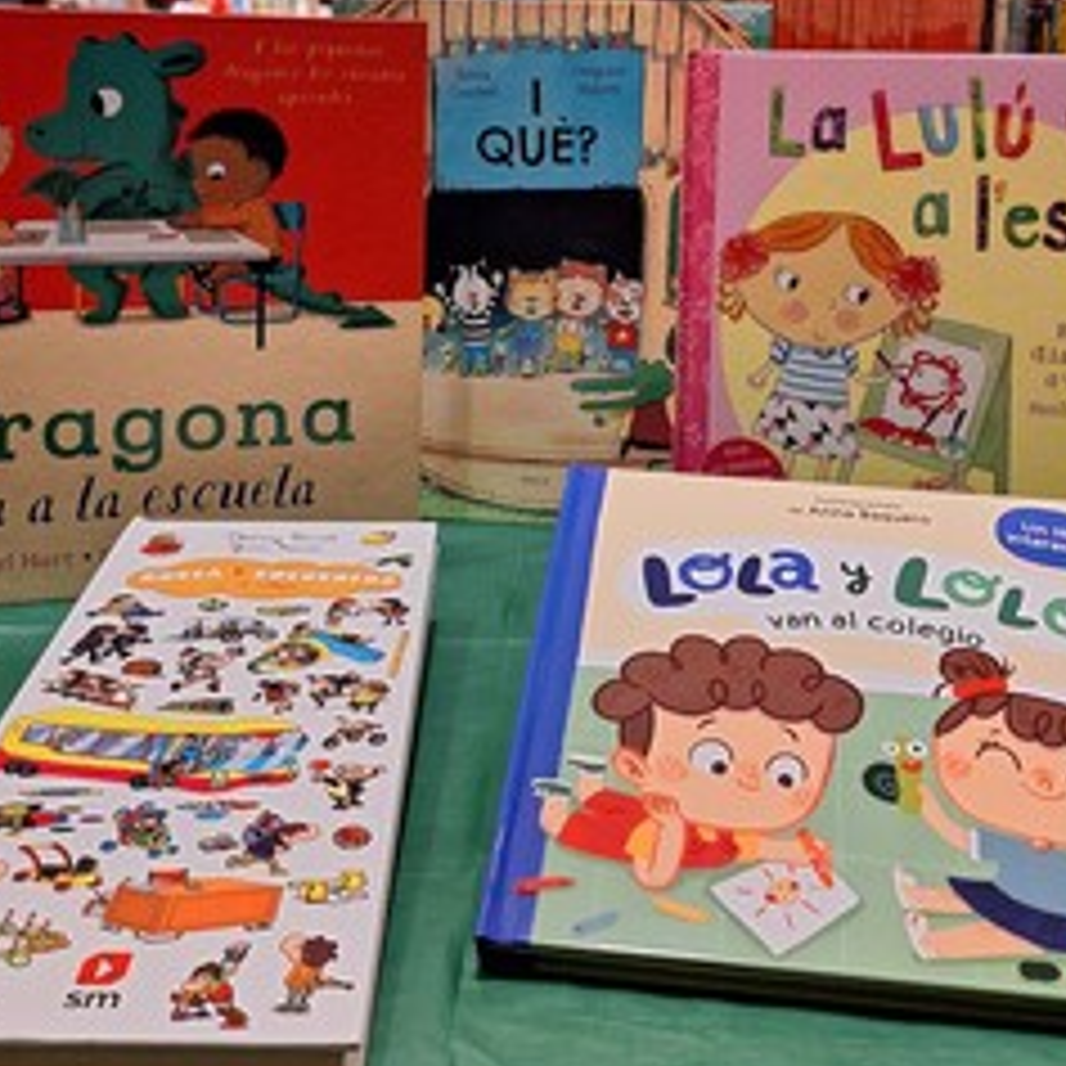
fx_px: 1394
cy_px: 173
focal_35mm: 40
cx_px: 540
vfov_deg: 39.7
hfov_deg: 41.9
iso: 100
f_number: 1.8
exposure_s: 1/50
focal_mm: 5.54
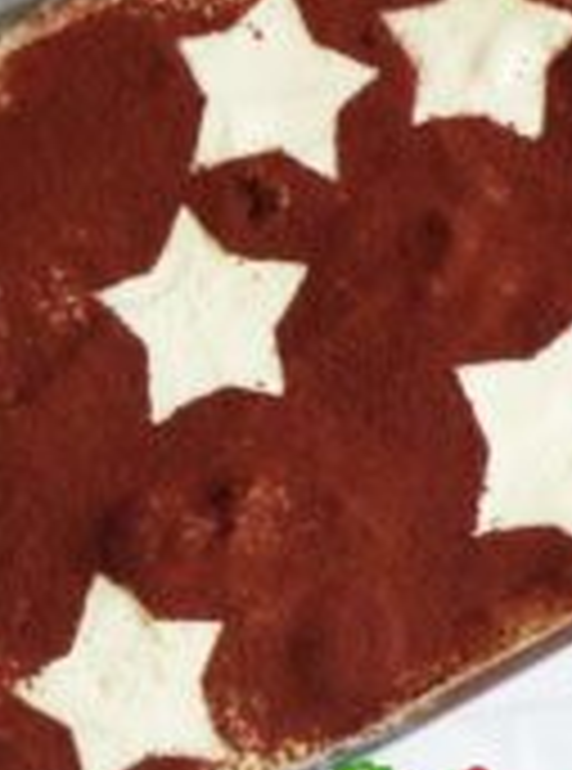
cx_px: 212
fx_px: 2505
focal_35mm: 113
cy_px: 295
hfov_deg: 13.0
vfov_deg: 17.5
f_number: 2.8
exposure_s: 1/60
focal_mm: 8.1
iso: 400
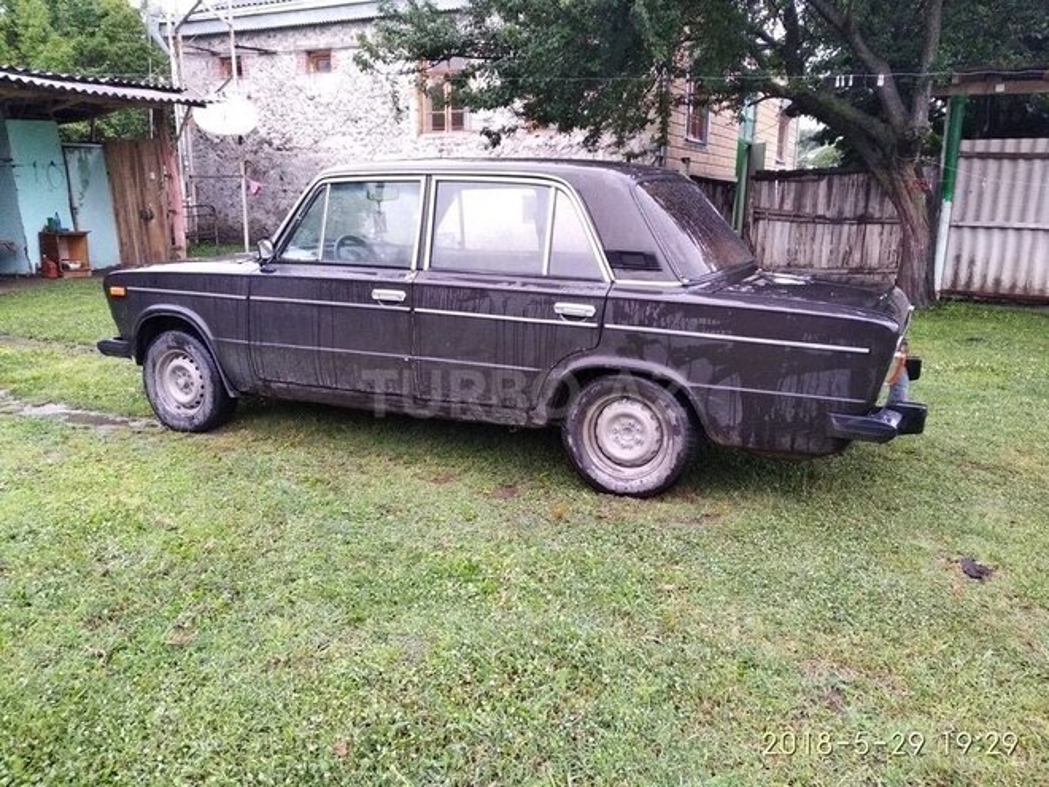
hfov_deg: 67.3
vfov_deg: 53.1
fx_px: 788
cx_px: 524
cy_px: 394
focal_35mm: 26
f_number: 2.2
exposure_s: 1/33
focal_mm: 3.81
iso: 1000
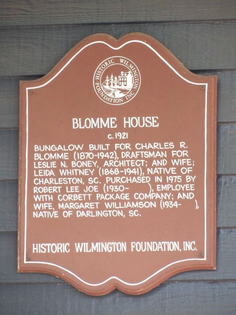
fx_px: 4654
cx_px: 118
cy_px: 158
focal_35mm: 512
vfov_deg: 3.9
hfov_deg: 2.9
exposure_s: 1/50
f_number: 4.1
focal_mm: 91.8
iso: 310
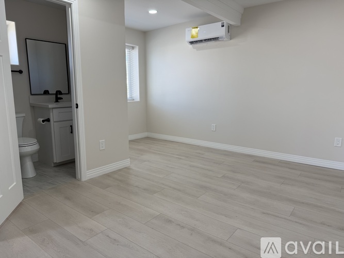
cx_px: 172
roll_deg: -0.8
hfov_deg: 71.6
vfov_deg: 56.8
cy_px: 129
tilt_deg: -9.6
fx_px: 238
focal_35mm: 24
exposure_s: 1/121
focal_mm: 6.76
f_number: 1.78
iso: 64
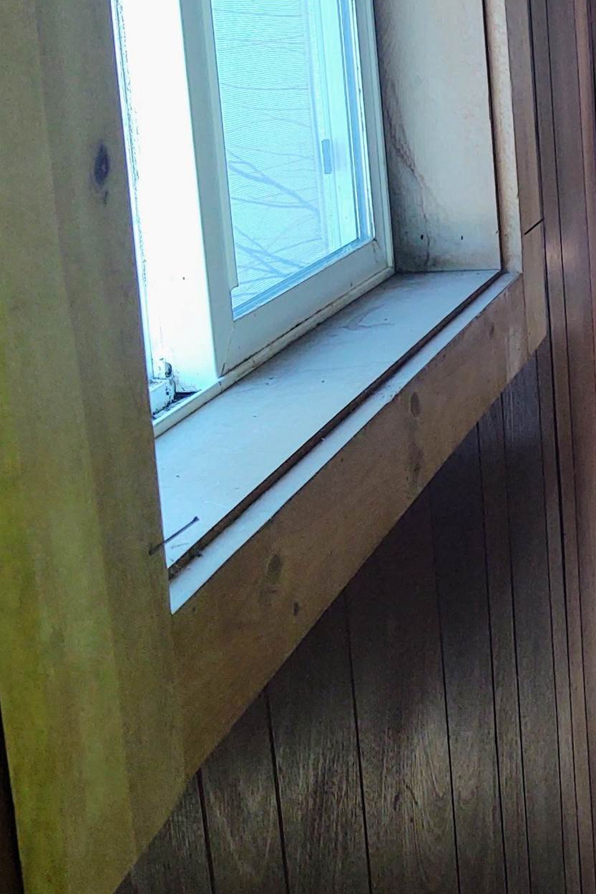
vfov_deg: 28.9
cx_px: 871
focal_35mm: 69
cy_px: 258
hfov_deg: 17.8
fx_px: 1714
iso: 100
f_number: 1.7
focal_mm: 4.75
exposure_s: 1/114
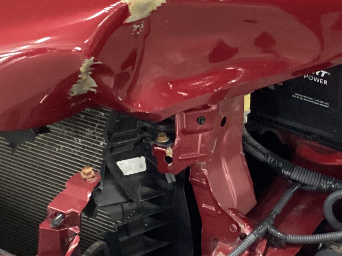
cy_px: 186
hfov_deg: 20.6
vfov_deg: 15.5
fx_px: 939
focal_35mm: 95
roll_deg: +1.3
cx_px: 230
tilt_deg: -41.5
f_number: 2.4
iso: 500
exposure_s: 1/30
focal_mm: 3.3
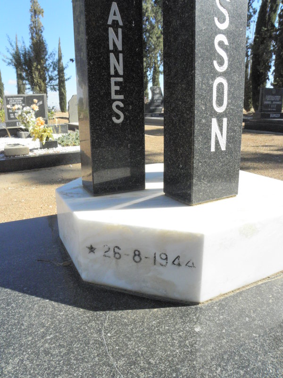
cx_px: 142
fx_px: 283
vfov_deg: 67.3
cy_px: 189
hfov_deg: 53.1
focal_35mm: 26
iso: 200
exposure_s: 1/640
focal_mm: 4.6
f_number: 6.3
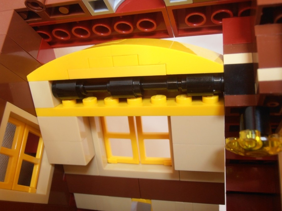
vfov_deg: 38.7
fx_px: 301
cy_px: 106
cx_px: 141
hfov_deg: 50.1
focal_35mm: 37
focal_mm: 6.61
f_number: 3.9
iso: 125
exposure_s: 1/15
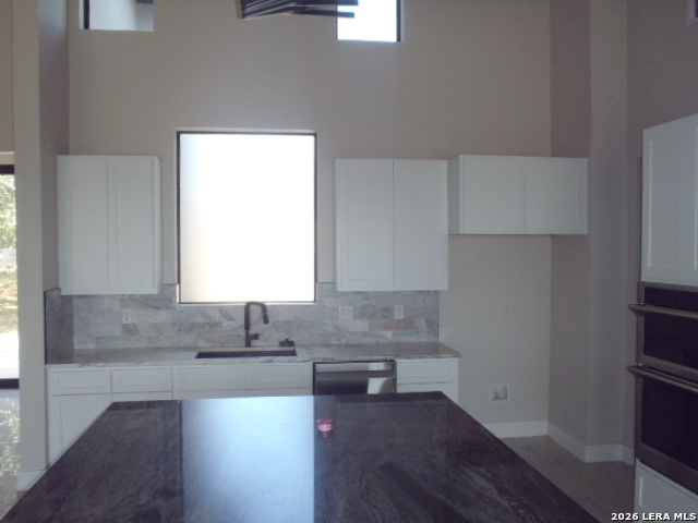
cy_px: 262
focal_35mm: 28
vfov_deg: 49.7
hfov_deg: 63.4
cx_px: 349
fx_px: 565
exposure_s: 1/100
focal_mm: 5
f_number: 3.9
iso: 250
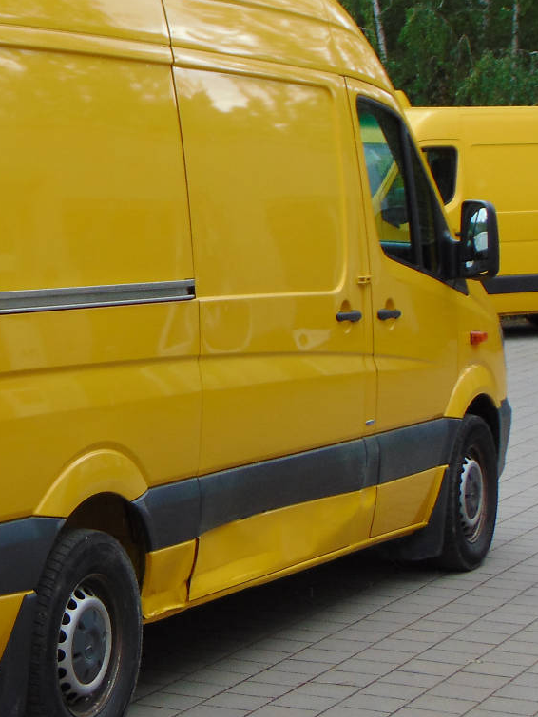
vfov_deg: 18.5
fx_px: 2197
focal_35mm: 106
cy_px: 285
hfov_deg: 13.6
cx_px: -113
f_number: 3.5
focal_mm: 9
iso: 80
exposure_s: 1/250
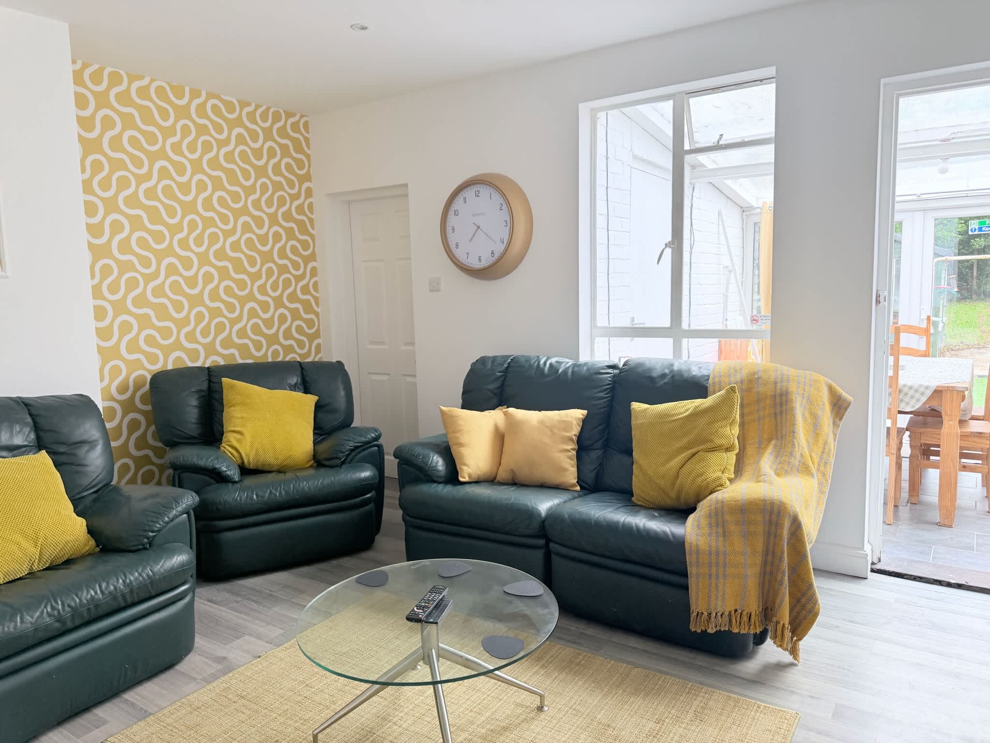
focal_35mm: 24
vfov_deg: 56.8
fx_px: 686
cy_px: 372
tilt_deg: -4.9
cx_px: 495
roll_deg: +1.7
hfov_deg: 71.6
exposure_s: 1/181
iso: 100
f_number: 1.8
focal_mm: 6.8
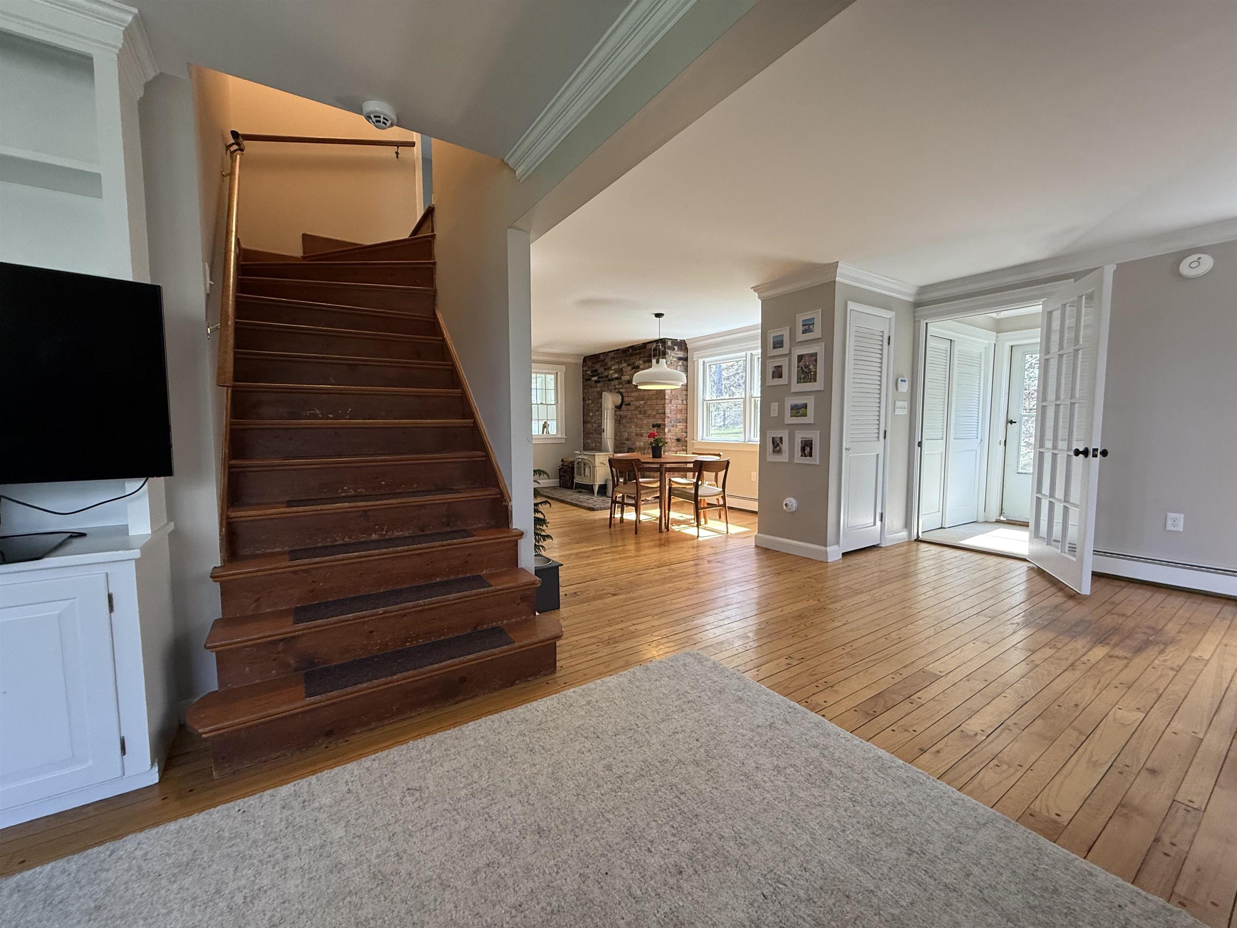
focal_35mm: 14
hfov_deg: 102.1
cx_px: 618
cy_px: 464
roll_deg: -0.1
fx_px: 500
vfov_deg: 85.7
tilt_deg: -4.2
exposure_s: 1/120
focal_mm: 2.22
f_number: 2.2
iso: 160
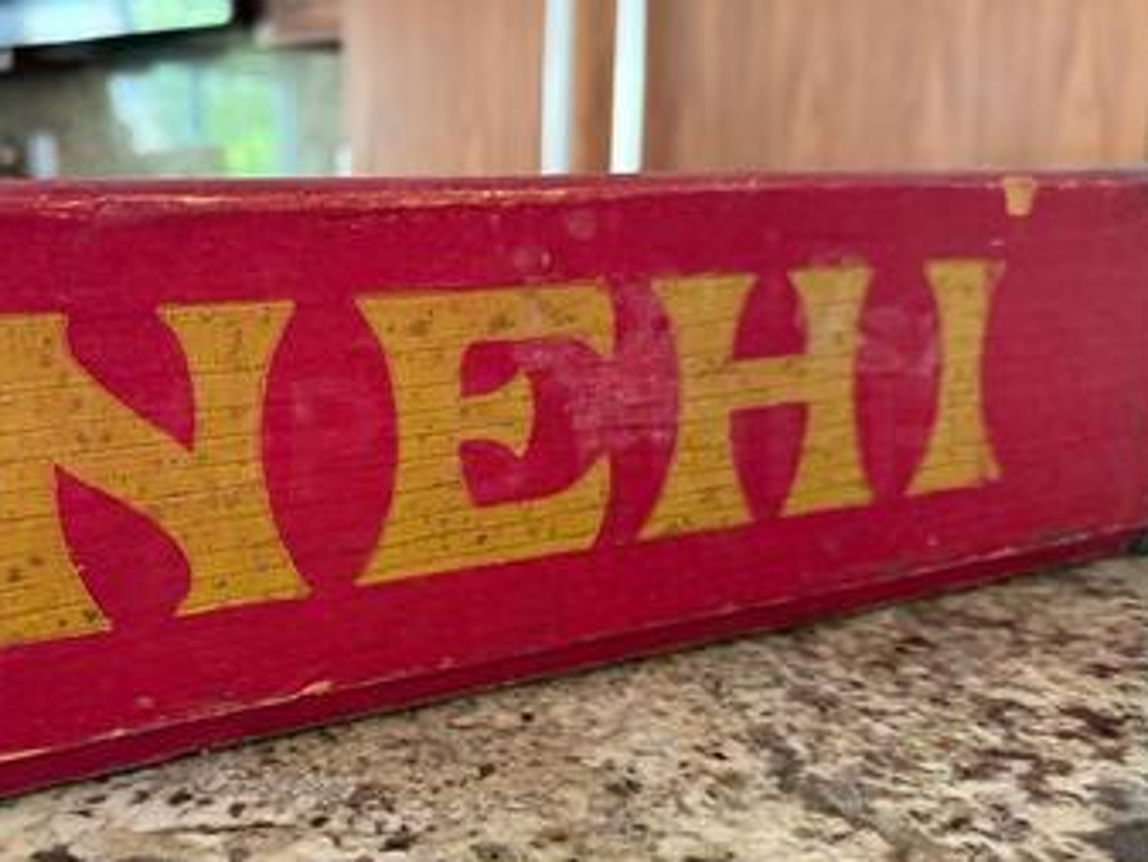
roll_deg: -0.2
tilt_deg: -10.0
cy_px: 436
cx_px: 332
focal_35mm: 38
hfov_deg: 47.7
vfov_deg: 37.7
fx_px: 1261
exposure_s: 1/49
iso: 800
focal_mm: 6.76
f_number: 1.78
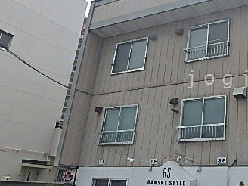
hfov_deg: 40.9
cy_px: 79
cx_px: 239
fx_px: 294
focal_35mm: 41
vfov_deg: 35.1
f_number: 6
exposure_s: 1/500
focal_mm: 3.7
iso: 125
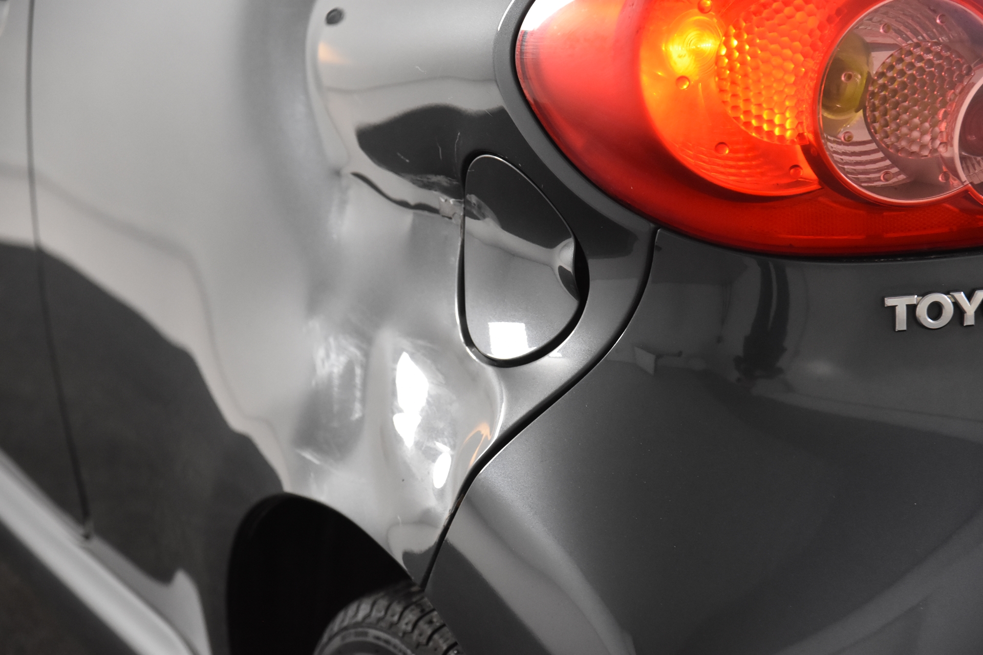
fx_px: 2539
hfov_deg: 21.9
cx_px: 492
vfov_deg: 14.7
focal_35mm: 93
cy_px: 328
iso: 2500
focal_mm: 62
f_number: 4
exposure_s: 1/100
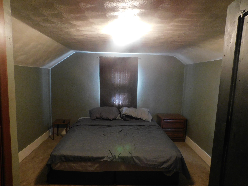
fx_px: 165
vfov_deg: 58.9
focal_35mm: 23
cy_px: 93
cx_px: 124
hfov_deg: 73.9
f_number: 3
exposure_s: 1/15
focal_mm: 4
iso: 400
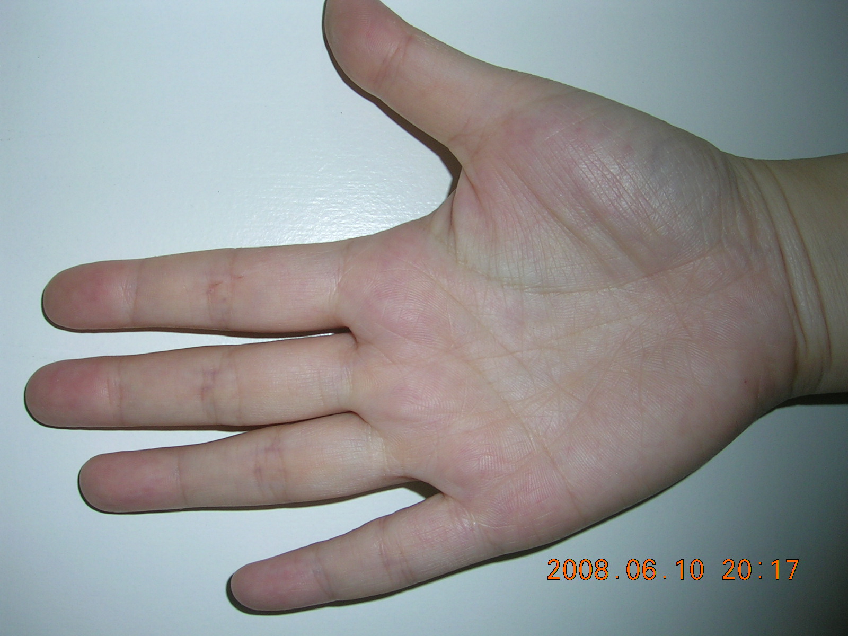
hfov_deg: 52.6
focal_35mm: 35
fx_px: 857
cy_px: 318
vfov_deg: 40.7
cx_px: 424
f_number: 4.8
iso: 50
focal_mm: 5.4
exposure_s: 1/60.1
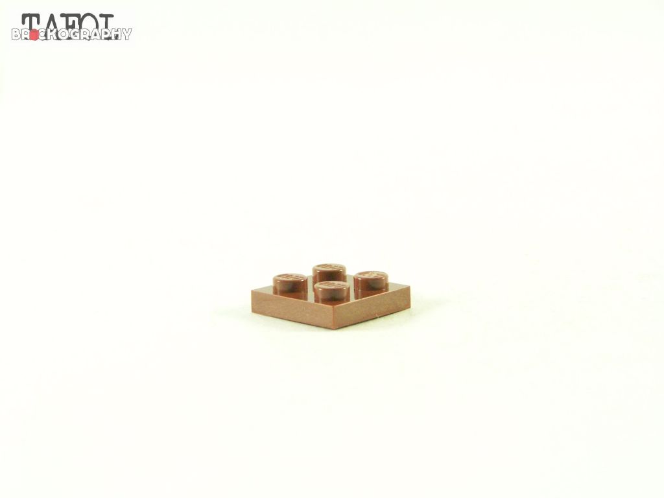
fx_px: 2455
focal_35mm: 128
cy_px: 249
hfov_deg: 15.4
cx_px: 332
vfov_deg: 11.6
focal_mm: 21.2
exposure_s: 1/60
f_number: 3.6
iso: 400
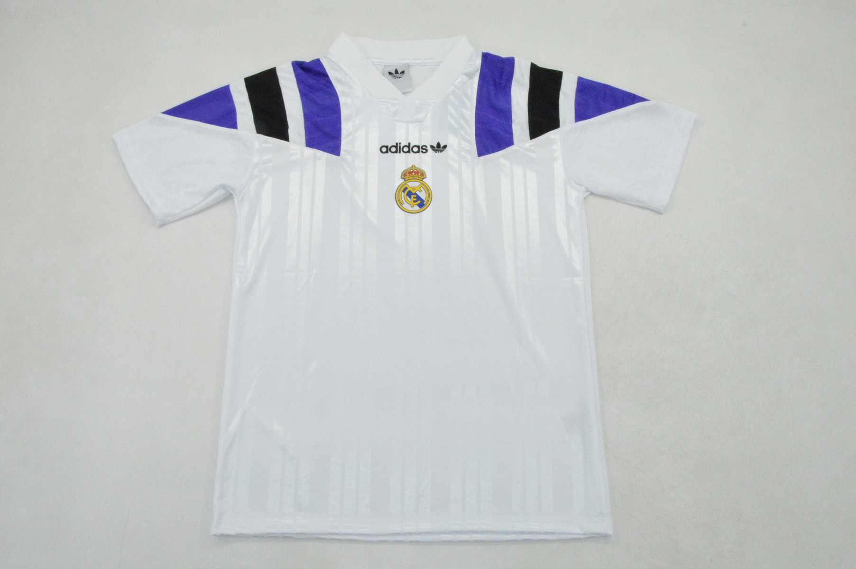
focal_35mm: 33
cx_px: 428
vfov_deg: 39.9
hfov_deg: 57.3
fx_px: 784
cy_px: 284
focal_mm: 22
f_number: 25
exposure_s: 1/200
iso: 6400
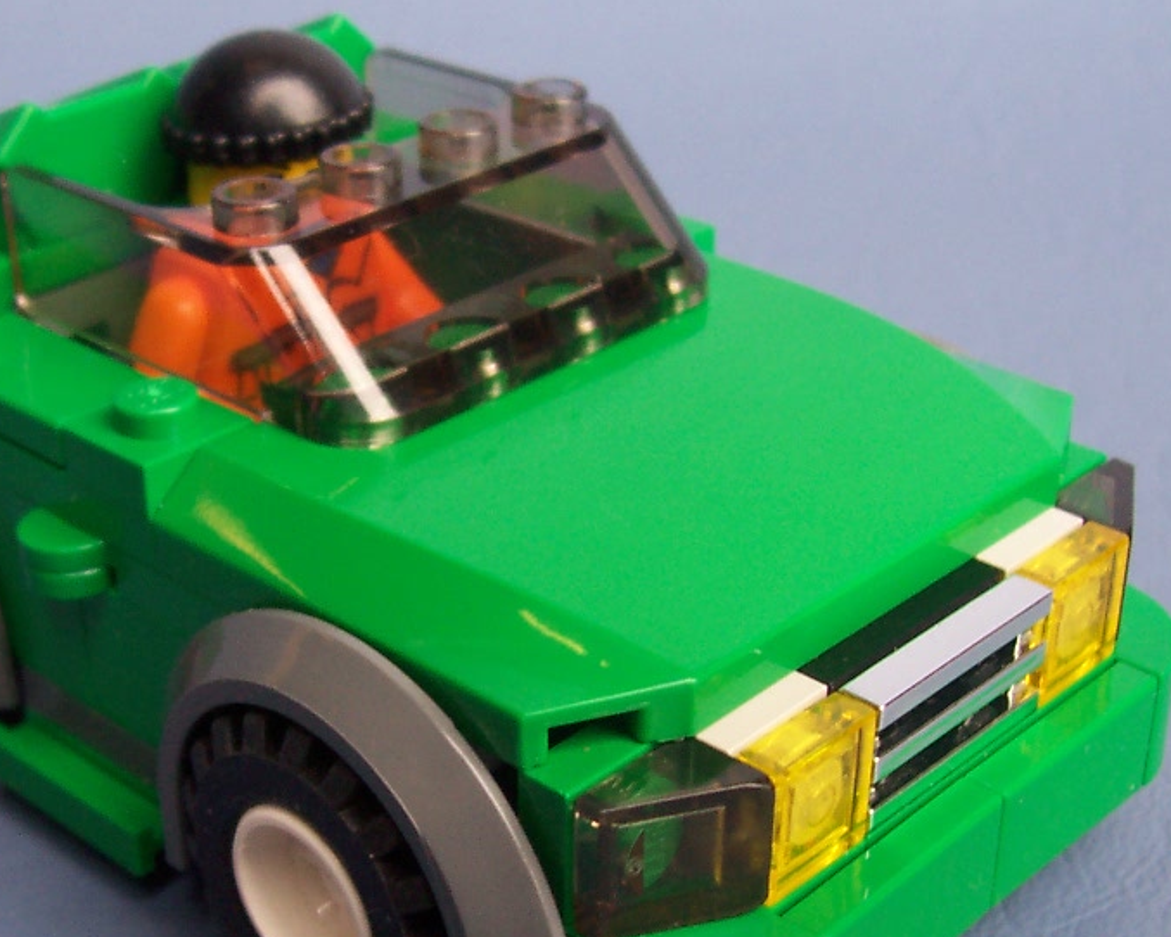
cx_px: 403
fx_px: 2219
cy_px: 577
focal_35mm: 64
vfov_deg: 23.8
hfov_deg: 29.4
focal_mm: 5.6
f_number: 2.8
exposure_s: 1/45
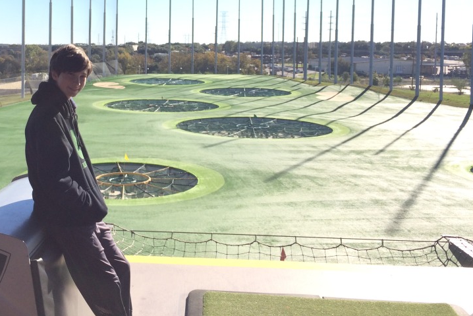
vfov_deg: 30.4
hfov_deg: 44.7
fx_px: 565
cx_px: 155
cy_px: 63
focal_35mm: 43
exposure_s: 1/1140
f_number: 2.2
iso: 32
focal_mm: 4.15
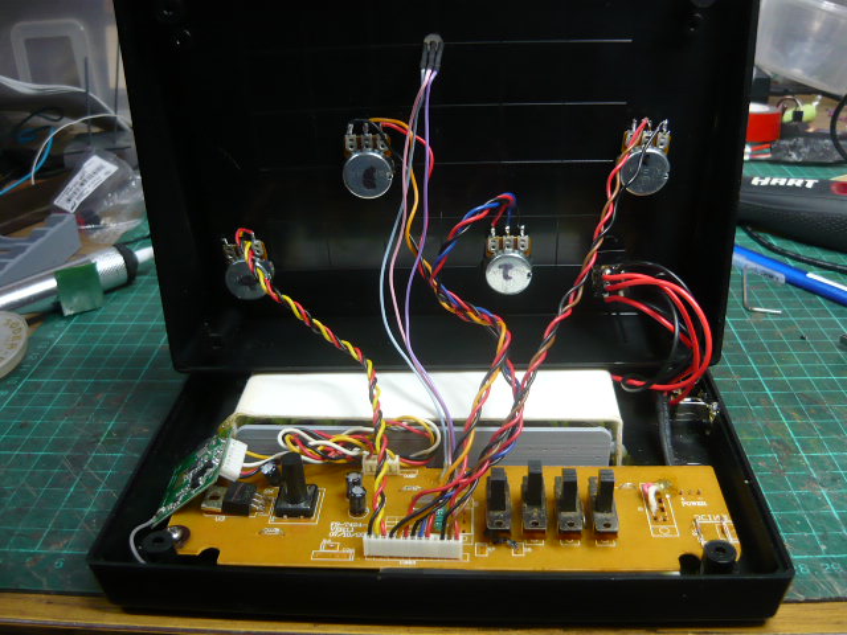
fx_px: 807
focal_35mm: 33
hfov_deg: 55.4
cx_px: 424
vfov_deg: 42.9
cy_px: 318
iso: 200
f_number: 2.8
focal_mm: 5.5
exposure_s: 1/30
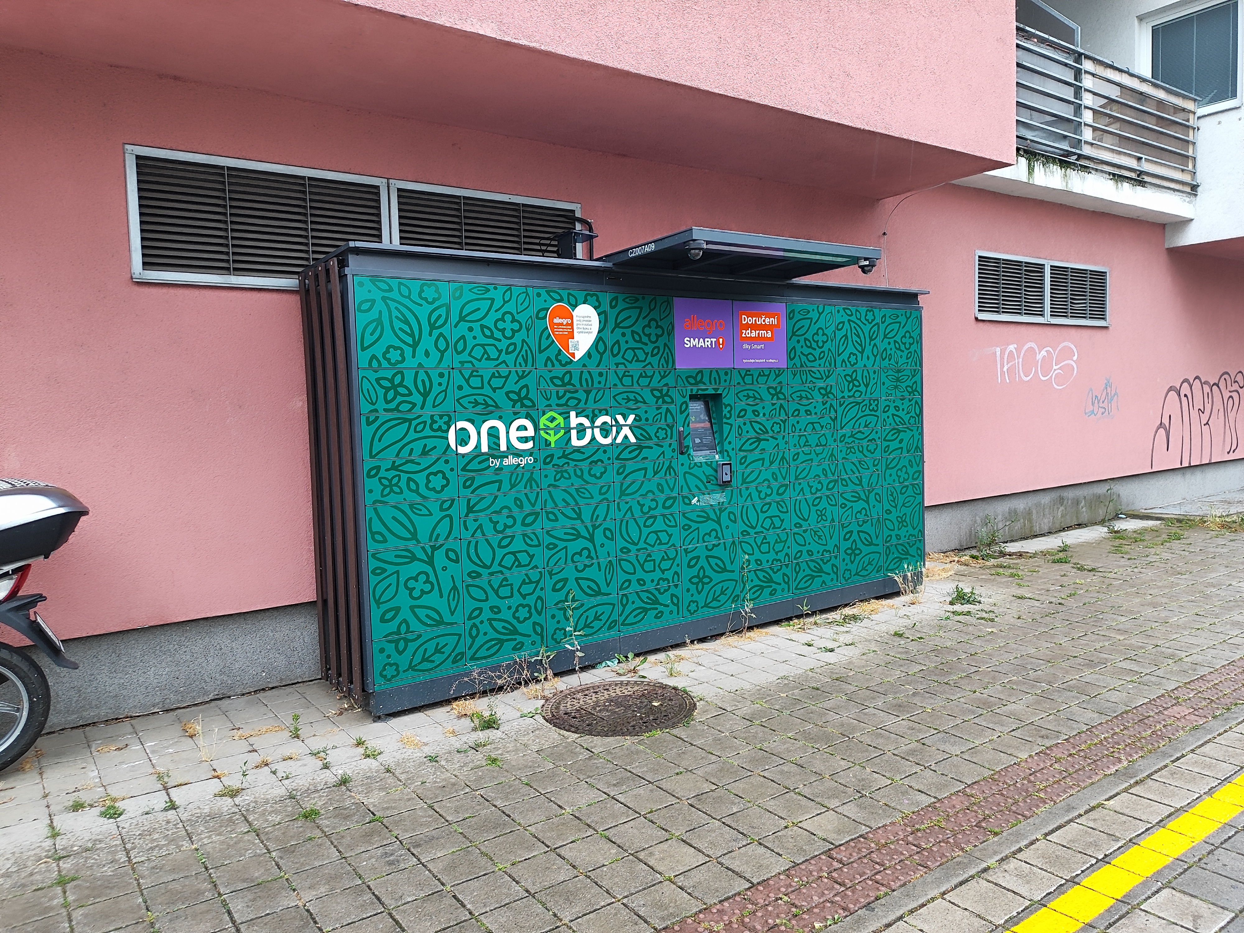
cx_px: 622
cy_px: 466
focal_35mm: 24
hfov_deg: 71.6
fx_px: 862
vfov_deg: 56.8
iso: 199
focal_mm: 5.89
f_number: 1.89
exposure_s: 1/100
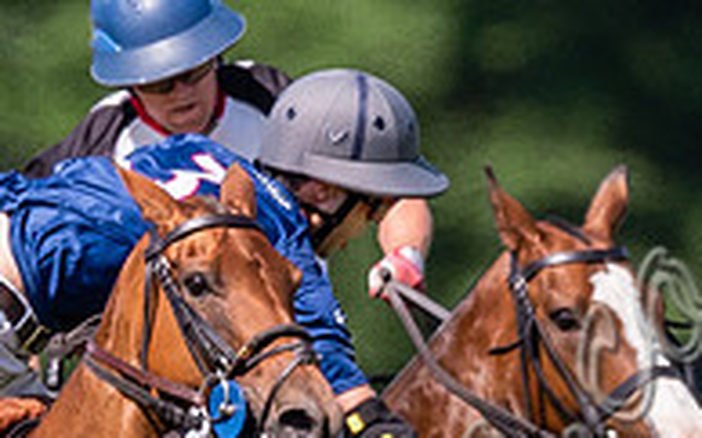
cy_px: 601
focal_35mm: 3717
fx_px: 71072
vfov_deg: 0.4
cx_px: -1
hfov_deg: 0.6
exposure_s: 1/3200
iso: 400
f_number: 4
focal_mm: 500
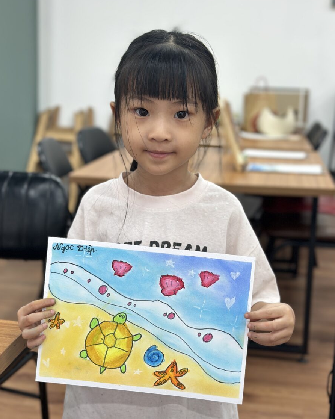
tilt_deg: -11.8
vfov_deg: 33.6
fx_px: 694
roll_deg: -3.8
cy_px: 222
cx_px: 150
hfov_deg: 27.1
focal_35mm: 56
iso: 80
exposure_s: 1/100
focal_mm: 6.86
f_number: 1.78
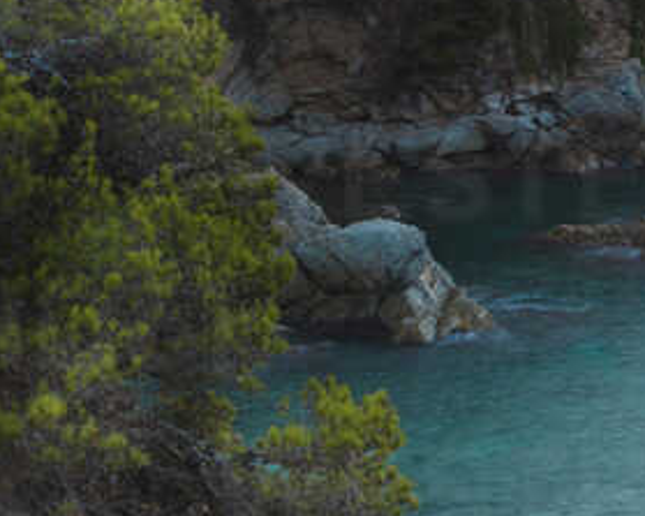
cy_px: 268
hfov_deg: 16.1
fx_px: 2214
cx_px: 714
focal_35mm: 116
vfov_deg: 13.3
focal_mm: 28
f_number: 16
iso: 100
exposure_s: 1
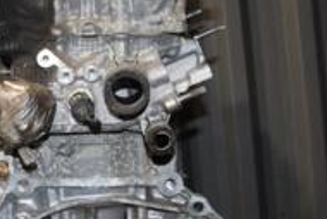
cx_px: 72
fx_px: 905
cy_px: 150
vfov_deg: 13.7
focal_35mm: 100
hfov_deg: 20.3
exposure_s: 1/60
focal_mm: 21
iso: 800
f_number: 5
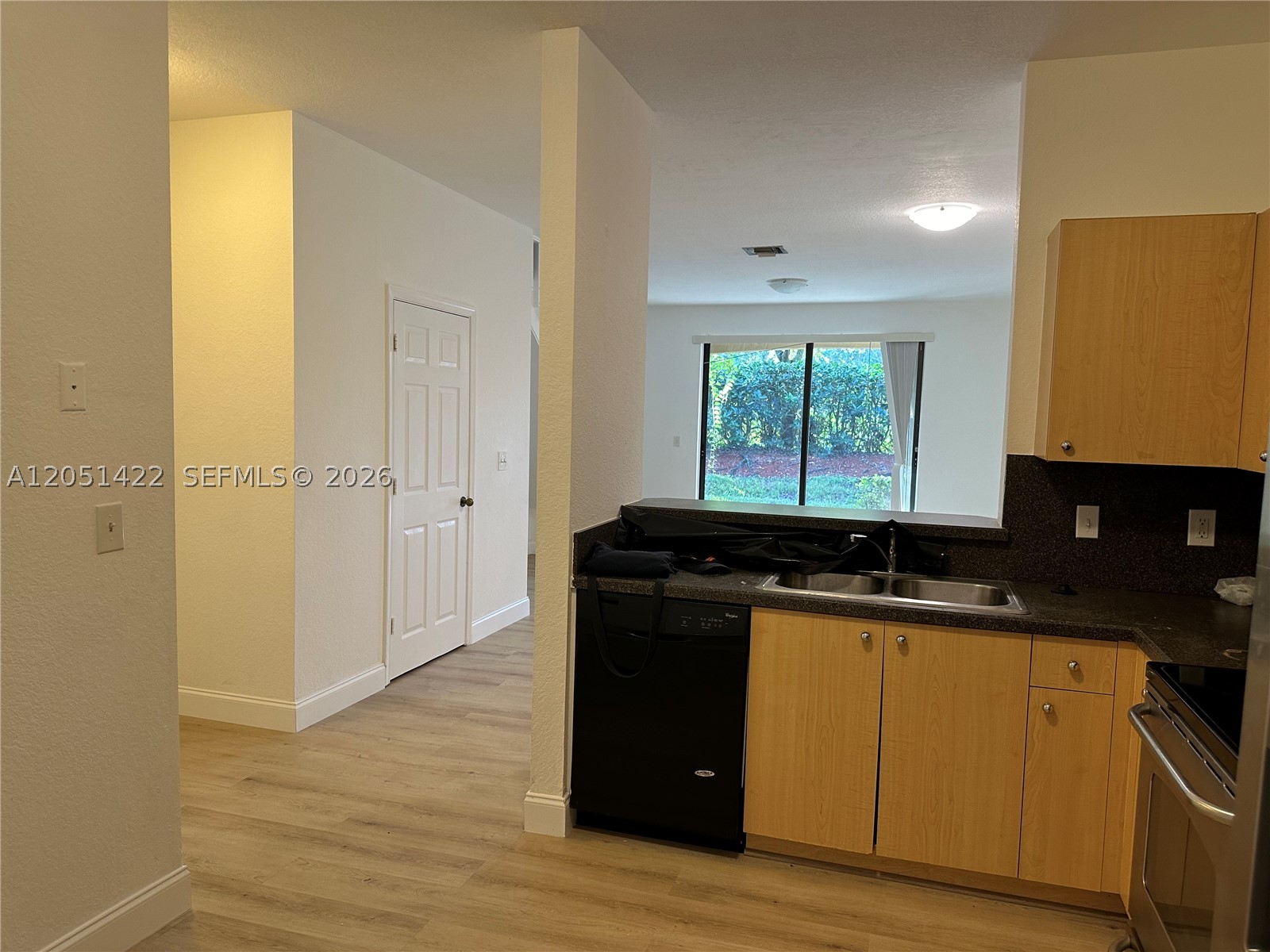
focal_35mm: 24
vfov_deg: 56.8
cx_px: 635
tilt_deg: -3.8
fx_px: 881
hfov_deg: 71.6
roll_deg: -2.1
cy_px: 476
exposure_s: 1/60
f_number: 1.78
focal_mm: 6.86
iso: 160
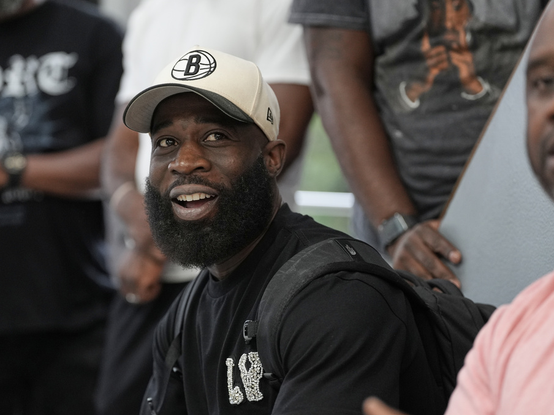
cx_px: 249
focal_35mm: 135
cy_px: 207
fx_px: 2161
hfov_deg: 14.6
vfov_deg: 11.0
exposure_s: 1/400
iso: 2500
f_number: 2.8
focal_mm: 124
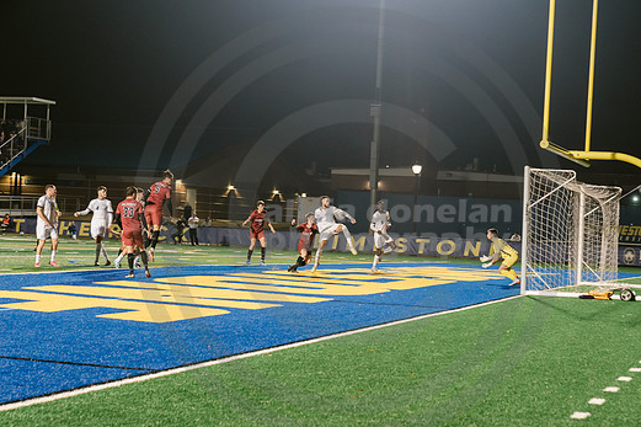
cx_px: 349
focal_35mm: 78
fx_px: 1388
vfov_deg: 17.5
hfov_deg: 26.0
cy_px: 225
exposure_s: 1/200
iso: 2500
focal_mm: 70
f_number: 4.5
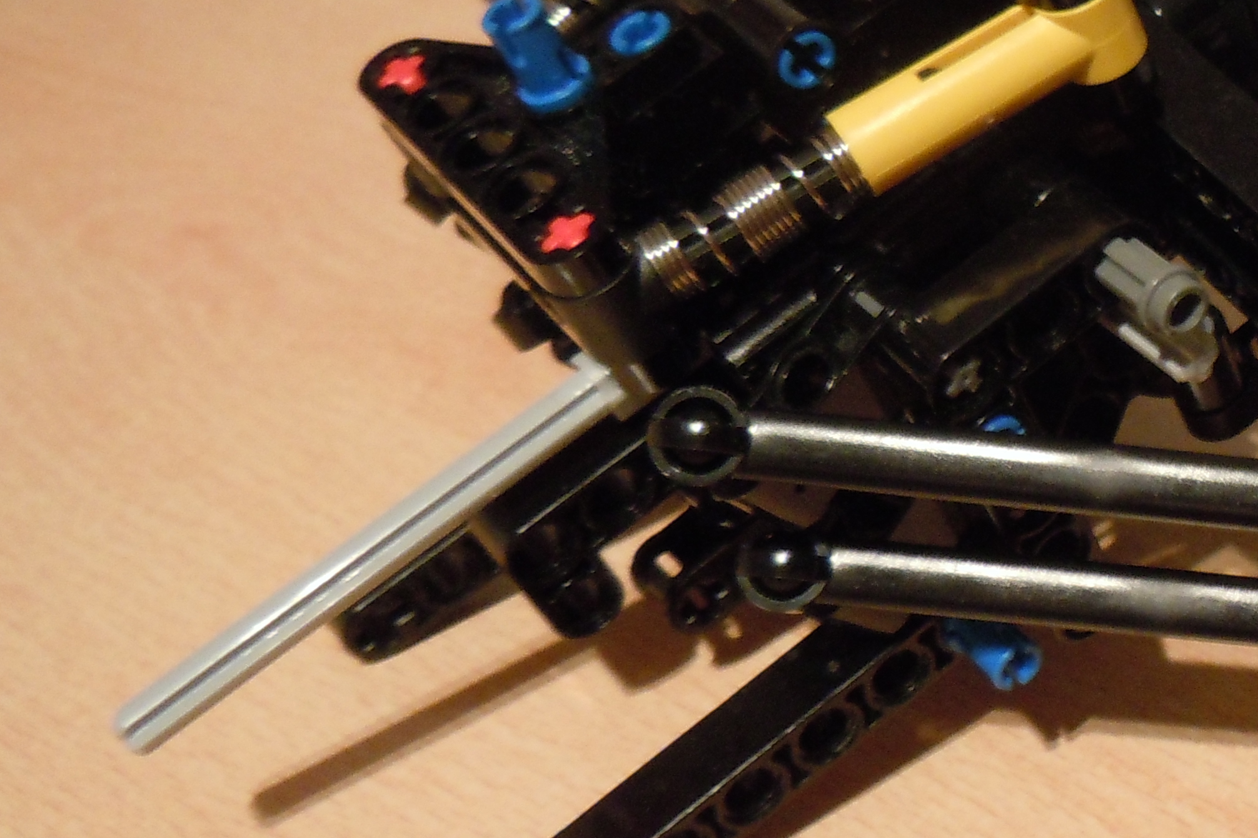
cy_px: 381
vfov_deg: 20.3
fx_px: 2341
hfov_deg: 27.9
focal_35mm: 67
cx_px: 1319
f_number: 3.5
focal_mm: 5.4
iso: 400
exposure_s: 1/5
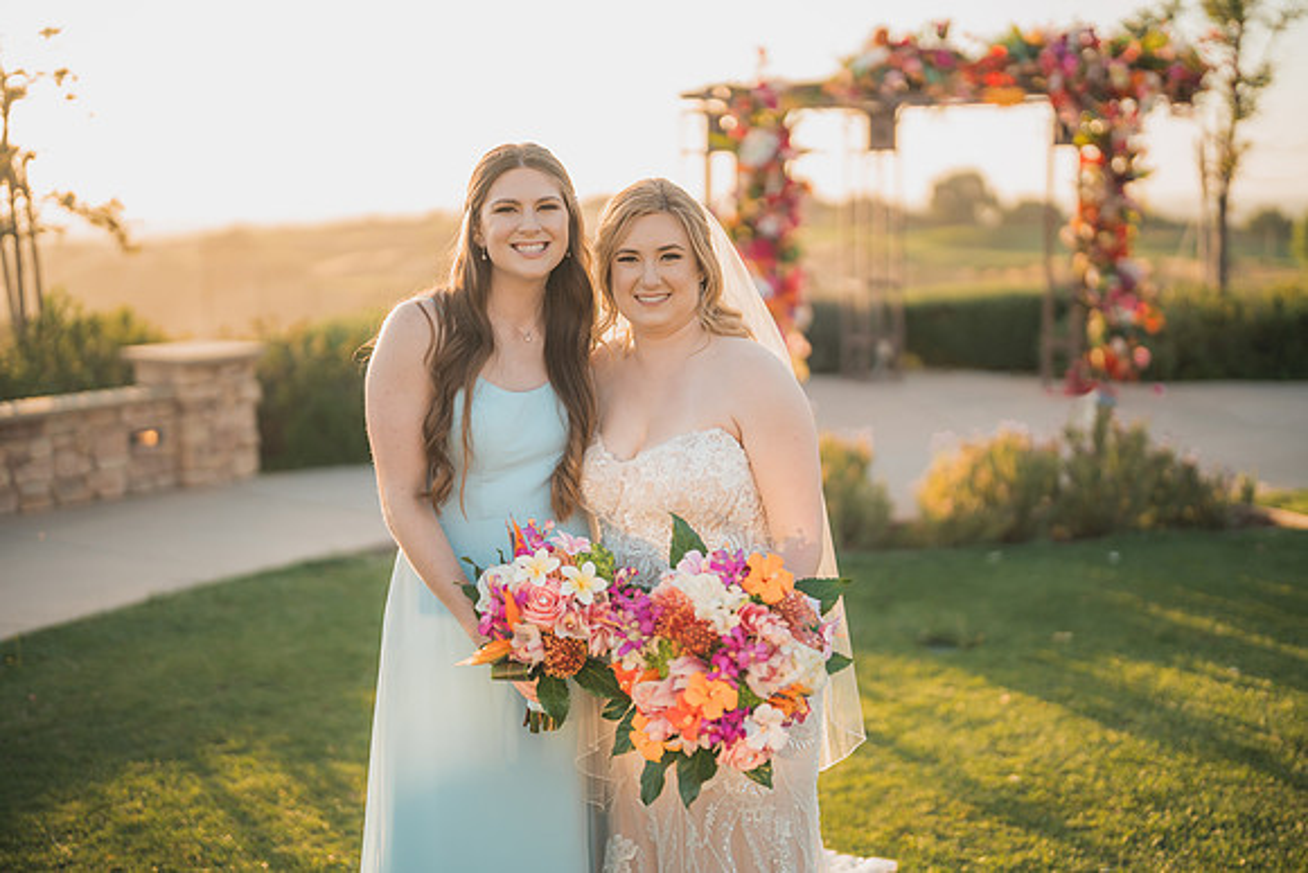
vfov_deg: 27.0
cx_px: 654
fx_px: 1817
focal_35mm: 50
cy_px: 436
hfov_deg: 39.6
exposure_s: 1/2500
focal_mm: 50
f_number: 1.2
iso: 200
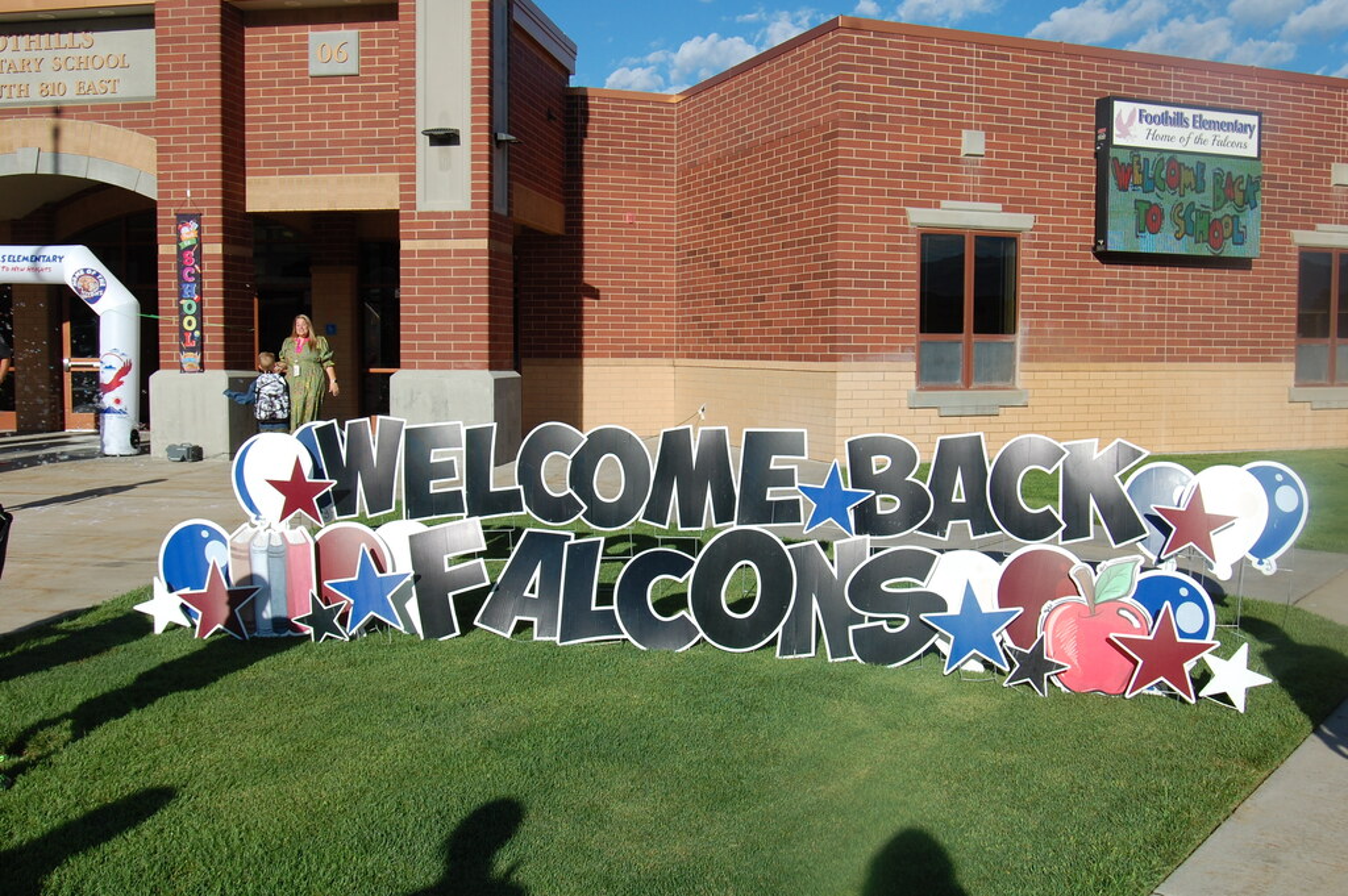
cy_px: 448
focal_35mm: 34
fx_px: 1291
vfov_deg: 38.3
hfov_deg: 55.1
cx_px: 674
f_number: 10
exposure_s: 1/400
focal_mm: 23
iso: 200
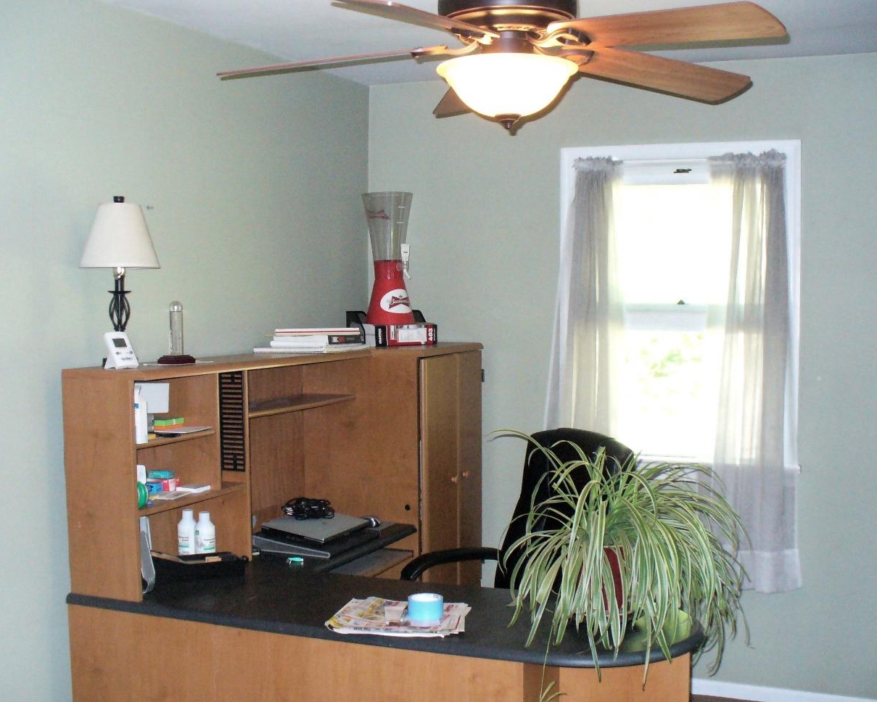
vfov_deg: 34.9
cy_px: 369
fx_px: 1116
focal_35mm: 43
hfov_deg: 42.9
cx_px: 415
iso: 400
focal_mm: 6.1
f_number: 2.8
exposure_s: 1/30
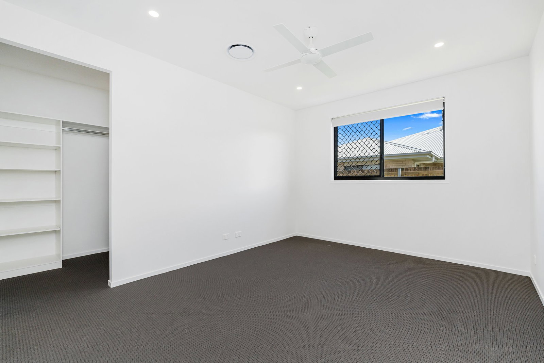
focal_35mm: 16
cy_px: 182
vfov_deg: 73.8
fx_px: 242
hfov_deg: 96.7
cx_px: 272
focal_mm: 16
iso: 400
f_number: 8
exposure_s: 1/160
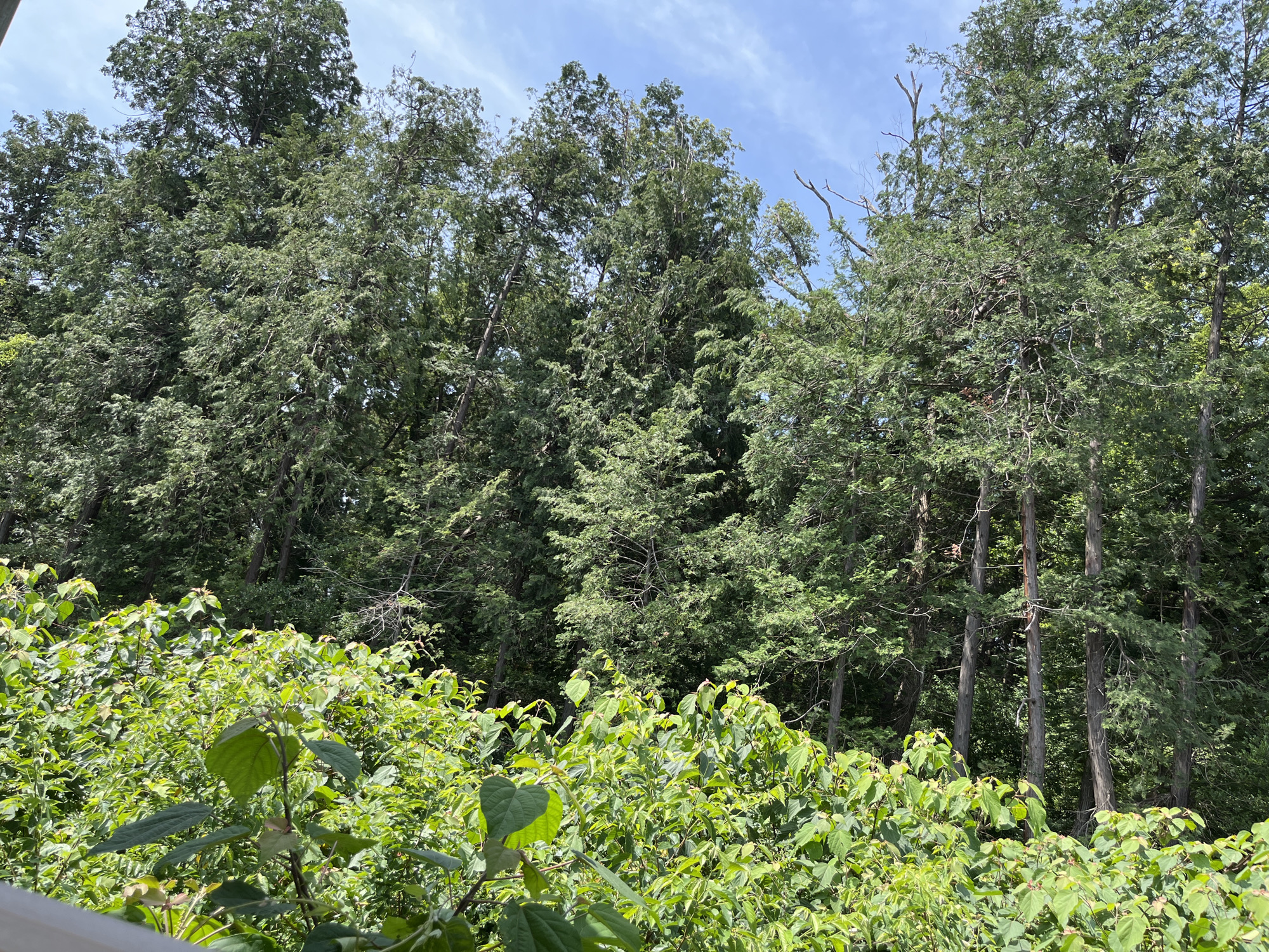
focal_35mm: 26
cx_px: 634
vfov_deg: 53.1
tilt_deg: +15.1
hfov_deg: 67.3
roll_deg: -9.9
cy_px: 476
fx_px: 953
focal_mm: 5.1
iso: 50
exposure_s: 1/804
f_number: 1.6
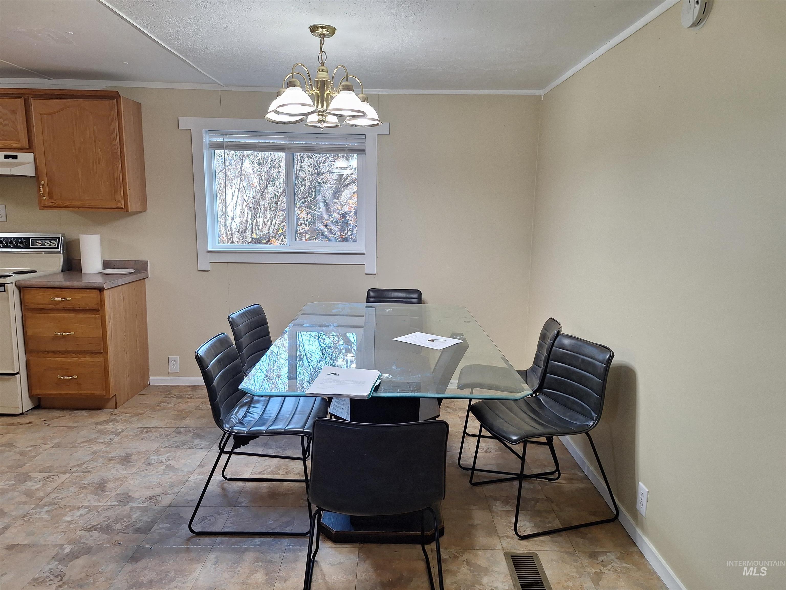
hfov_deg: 73.9
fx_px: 522
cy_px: 295
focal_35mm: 23
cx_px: 393
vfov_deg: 58.9
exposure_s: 1/60
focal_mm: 5.54
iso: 50
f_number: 1.8
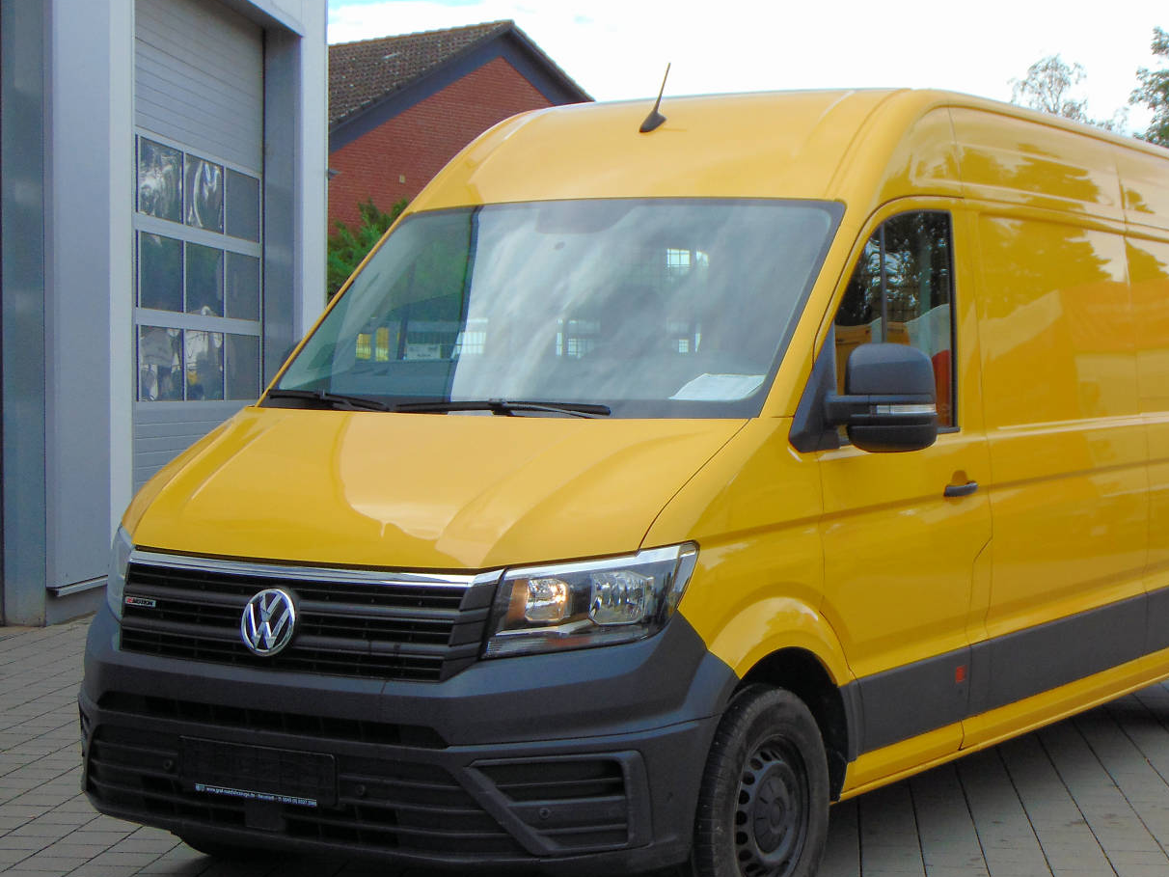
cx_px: 741
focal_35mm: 66
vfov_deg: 22.2
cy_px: 510
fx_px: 2229
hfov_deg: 29.3
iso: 80
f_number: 3.5
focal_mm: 9
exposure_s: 1/640
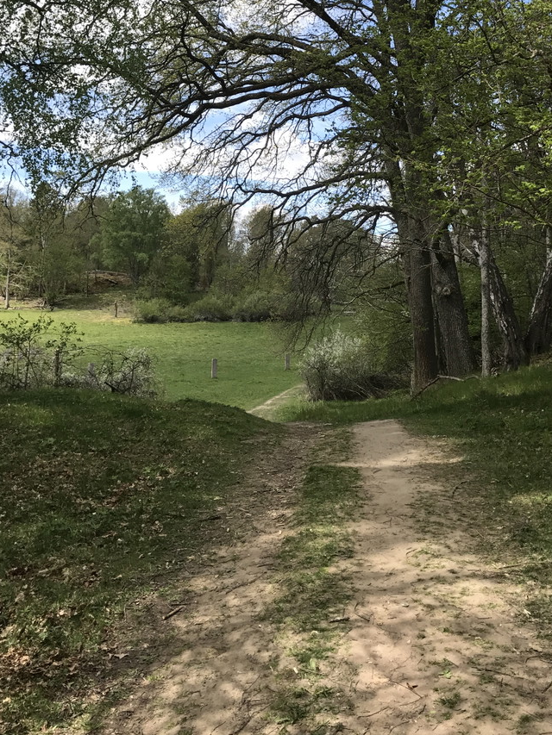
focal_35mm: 42
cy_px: 219
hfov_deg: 34.3
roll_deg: -0.5
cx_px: 301
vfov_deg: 43.8
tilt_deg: +7.2
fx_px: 893
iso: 20
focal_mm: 3.99
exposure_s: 1/1008
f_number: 1.8
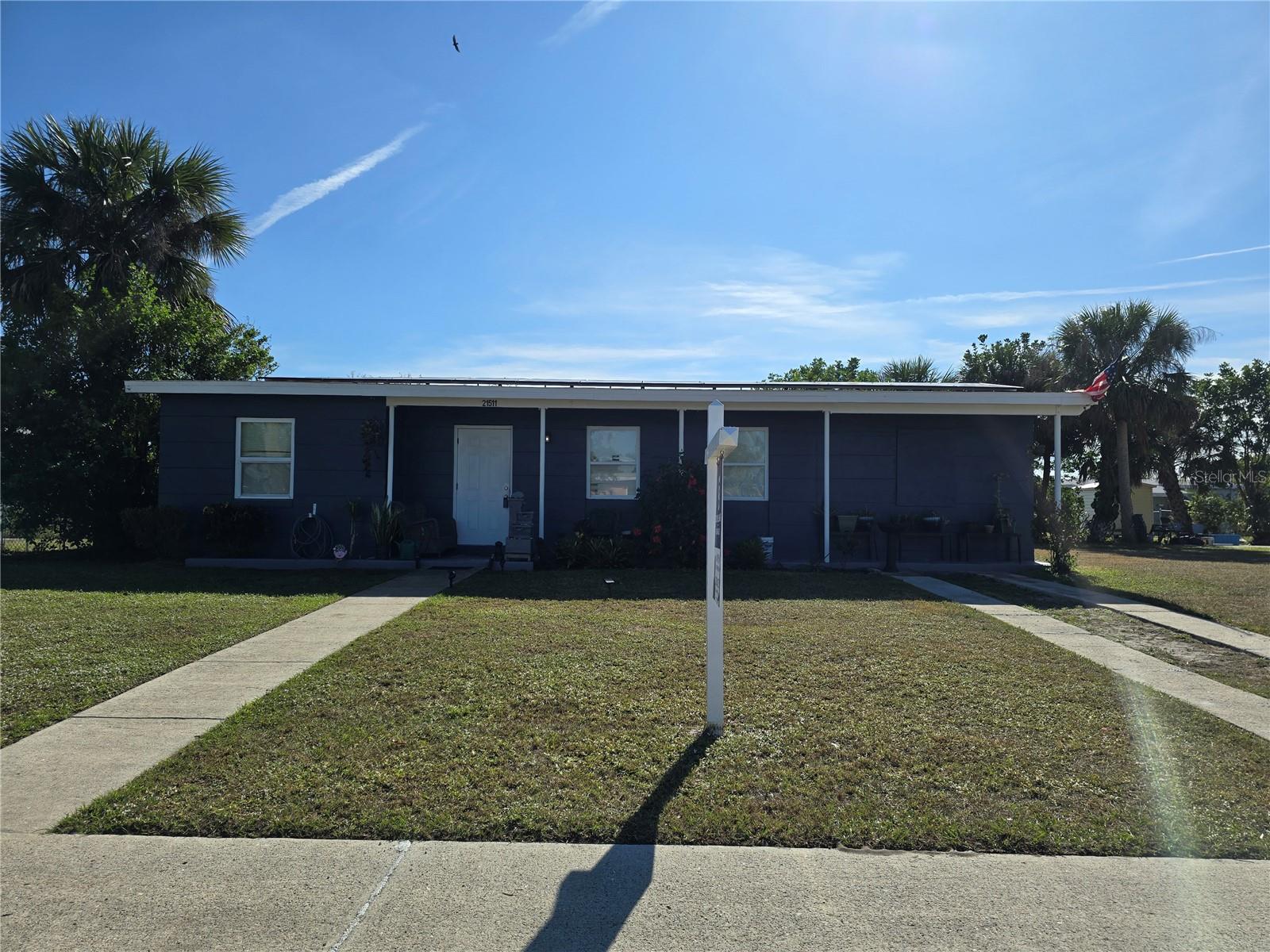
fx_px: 844
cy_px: 476
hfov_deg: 73.9
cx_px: 635
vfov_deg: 58.9
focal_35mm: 23
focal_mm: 6.3
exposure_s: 1/1276
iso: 12
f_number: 1.7
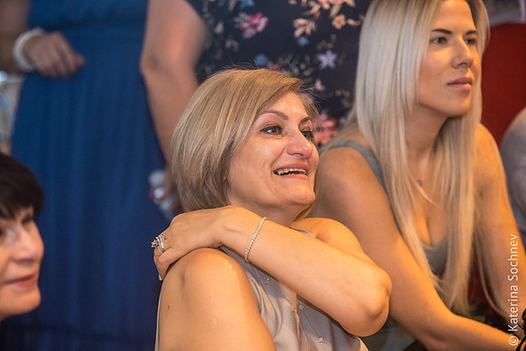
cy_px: 176
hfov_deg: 13.7
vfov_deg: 9.2
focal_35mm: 150
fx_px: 2192
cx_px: 263
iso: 3200
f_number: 3.2
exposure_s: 1/200
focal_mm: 150
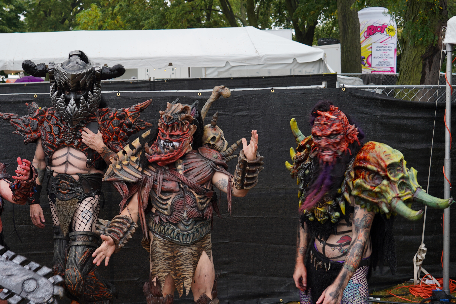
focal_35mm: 48
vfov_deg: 28.1
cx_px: 194
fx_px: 608
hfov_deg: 41.0
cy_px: 168
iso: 100
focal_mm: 39
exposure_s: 1/60
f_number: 5
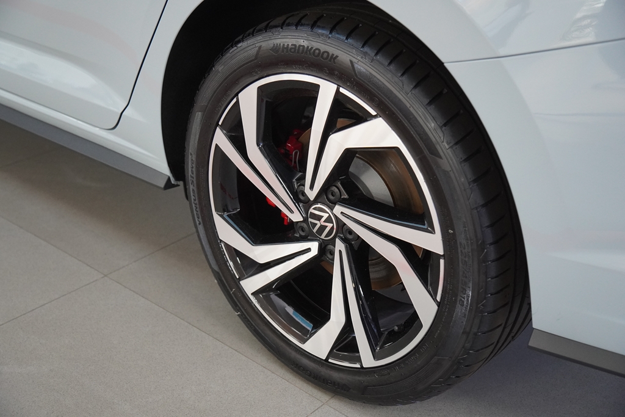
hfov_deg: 37.8
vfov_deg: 25.8
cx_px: 312
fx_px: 912
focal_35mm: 52
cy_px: 208
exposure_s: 1/160
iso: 2000
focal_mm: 35
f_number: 2.8
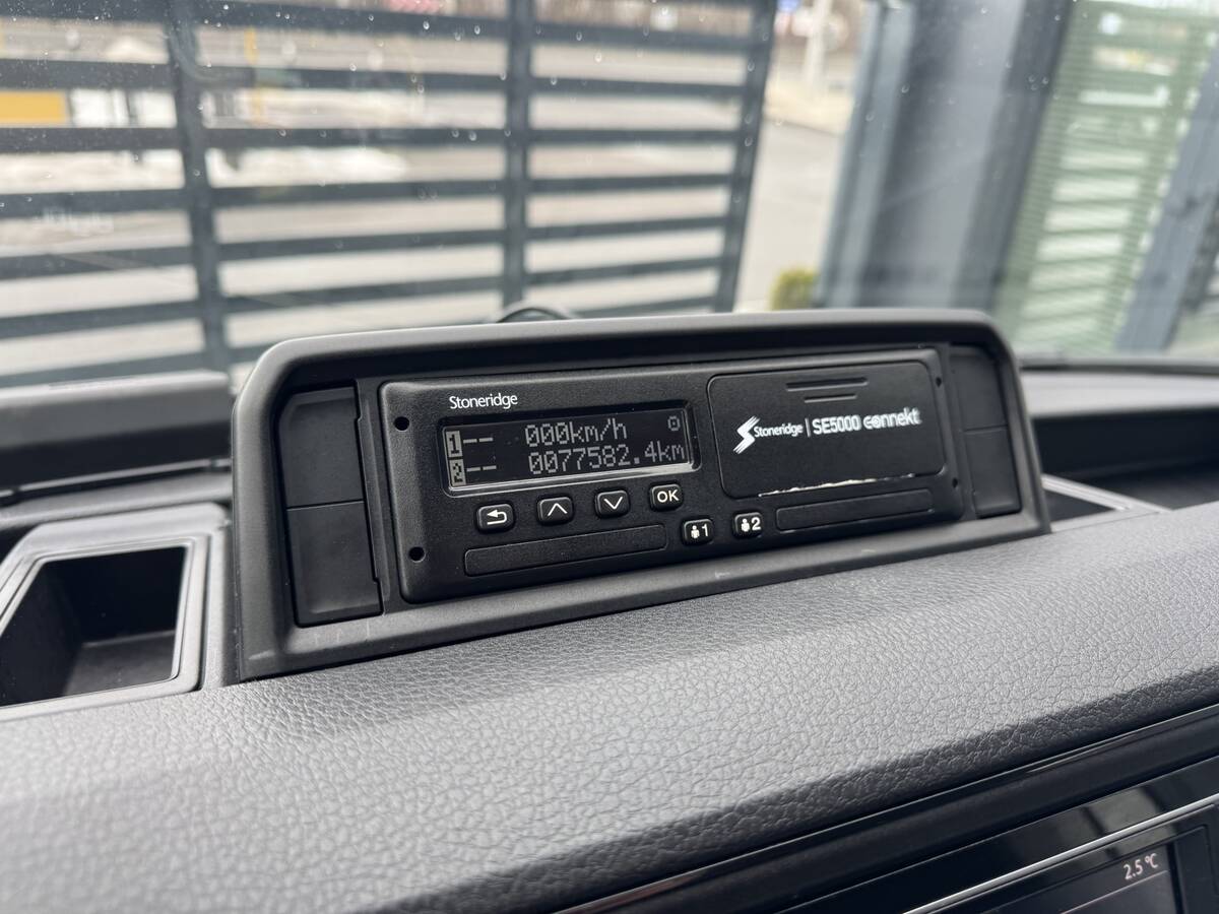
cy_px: 457
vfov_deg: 56.8
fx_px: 845
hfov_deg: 71.6
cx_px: 610
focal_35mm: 24
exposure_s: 1/121
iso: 64
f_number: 1.78
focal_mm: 6.76
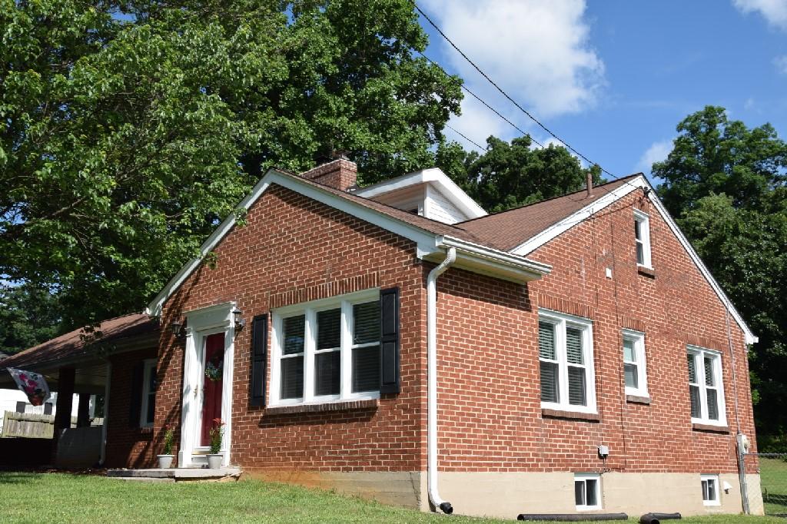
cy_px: 262
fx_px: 852
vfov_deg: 34.2
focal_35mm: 39
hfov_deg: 49.6
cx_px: 394
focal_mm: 26
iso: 100
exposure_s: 1/200
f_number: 10
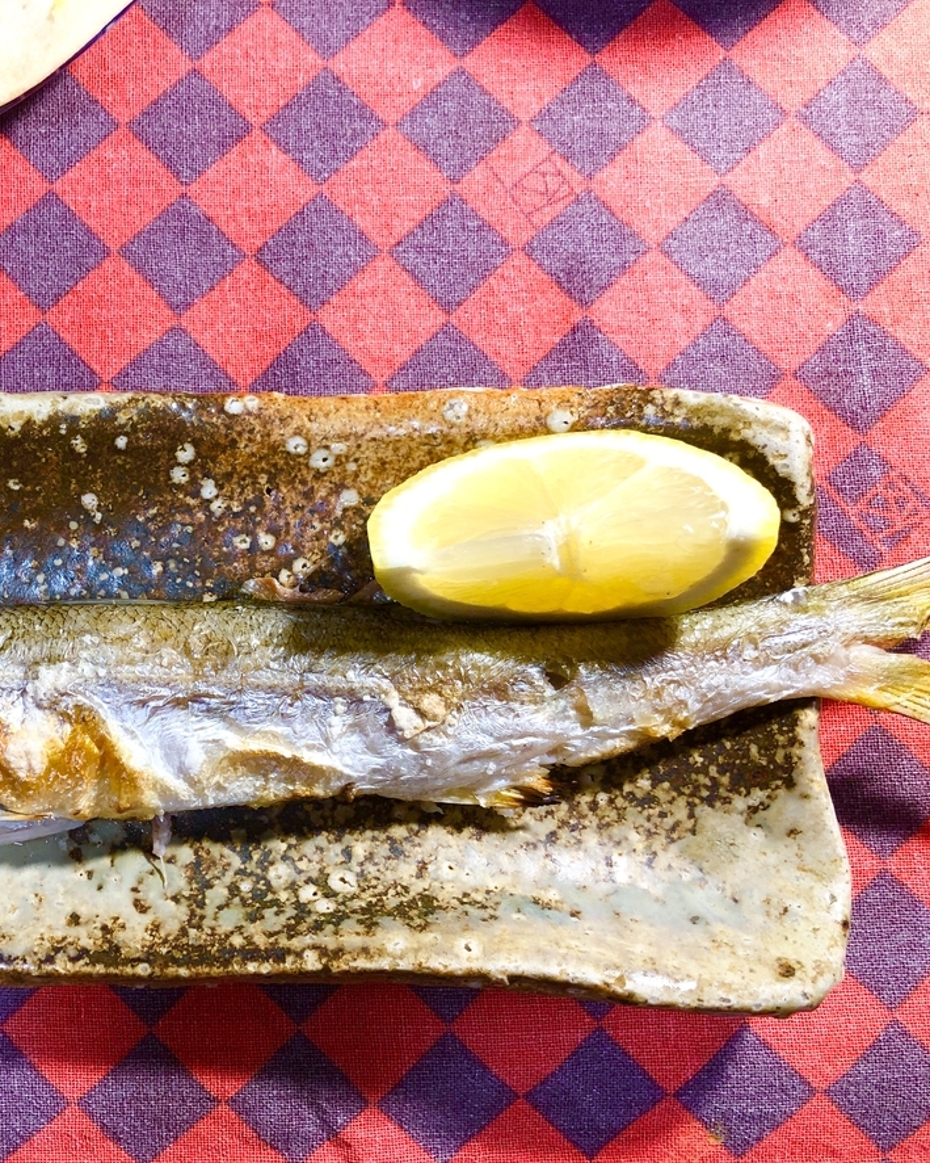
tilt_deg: -82.9
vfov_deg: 49.1
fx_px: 1273
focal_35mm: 37
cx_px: 174
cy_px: 578
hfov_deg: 38.5
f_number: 1.8
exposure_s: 1/33
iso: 32
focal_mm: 3.99
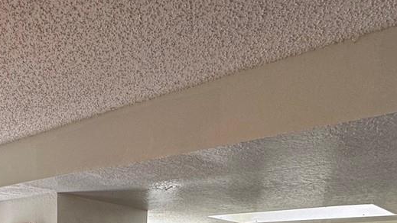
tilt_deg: -13.3
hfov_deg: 42.2
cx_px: 93
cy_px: 406
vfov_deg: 19.1
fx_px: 495
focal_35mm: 47
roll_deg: -0.7
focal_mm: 2.22
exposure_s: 1/120
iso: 80
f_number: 2.2
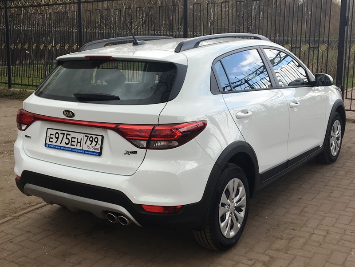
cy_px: 134
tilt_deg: -8.9
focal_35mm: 29
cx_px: 178
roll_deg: +0.6
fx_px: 297
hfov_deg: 61.7
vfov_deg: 48.2
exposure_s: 1/420
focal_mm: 4.15
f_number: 2.2
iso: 25
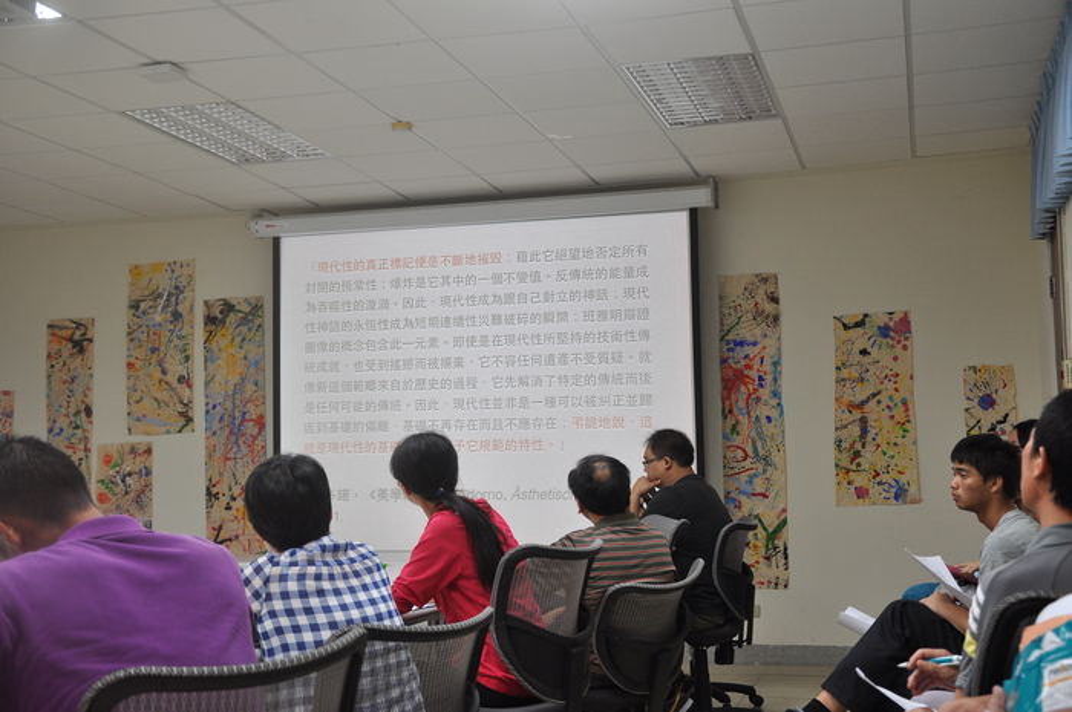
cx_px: 536
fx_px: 1428
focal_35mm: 48
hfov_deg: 41.2
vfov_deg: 28.0
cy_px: 356
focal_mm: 32
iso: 640
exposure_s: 1/60
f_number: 4.2
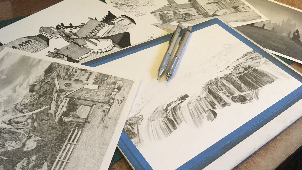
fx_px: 256
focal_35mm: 32
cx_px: 151
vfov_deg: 36.6
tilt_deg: -46.6
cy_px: 97
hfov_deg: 61.0
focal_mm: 4.15
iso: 200
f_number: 2.2
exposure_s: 1/30
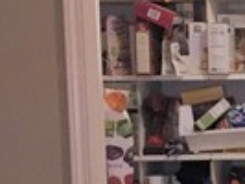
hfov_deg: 8.0
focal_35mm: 223
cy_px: 220
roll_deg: +0.6
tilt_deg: -4.5
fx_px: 1580
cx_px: 641
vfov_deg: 6.6
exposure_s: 1/20
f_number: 2.2
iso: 125
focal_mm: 4.15
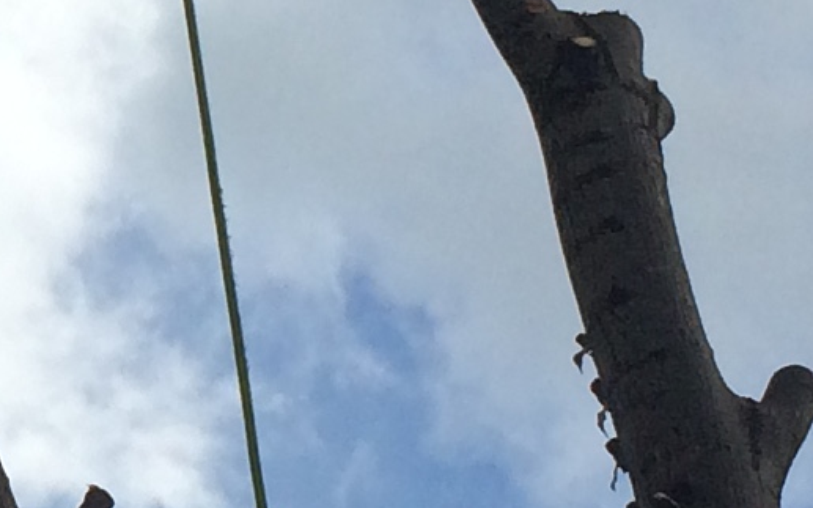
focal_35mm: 194
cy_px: 289
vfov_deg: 6.8
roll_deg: +1.3
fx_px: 4298
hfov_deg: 10.5
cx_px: -313
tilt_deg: +37.8
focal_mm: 4.15
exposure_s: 1/3731
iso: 32
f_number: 2.2
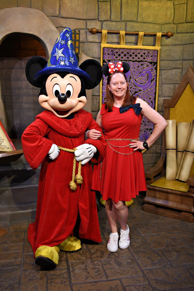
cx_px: 97
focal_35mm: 37
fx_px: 299
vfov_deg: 51.9
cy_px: 146
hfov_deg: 35.9
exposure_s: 1/125
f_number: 5.6
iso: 1250
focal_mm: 25
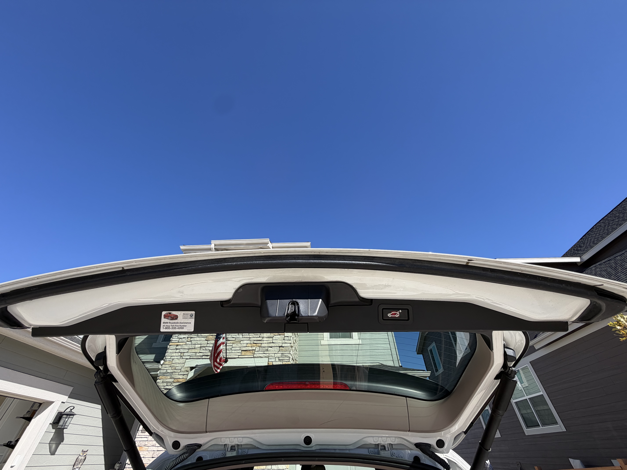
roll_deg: +0.4
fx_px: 254
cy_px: 235
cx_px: 314
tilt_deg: +40.6
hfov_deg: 102.1
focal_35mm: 14
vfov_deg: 85.7
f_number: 2.2
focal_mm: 2.22
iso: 40
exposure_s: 1/770
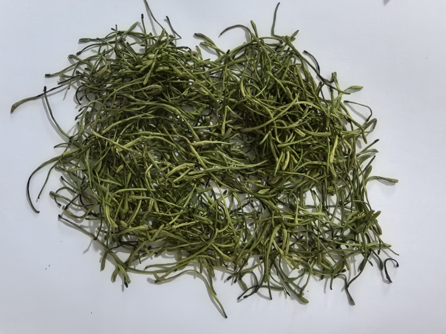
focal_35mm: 27
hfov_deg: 65.3
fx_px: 348
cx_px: 223
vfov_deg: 51.4
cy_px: 167
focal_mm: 1.95
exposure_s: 1/33.3
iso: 800
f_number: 2.2
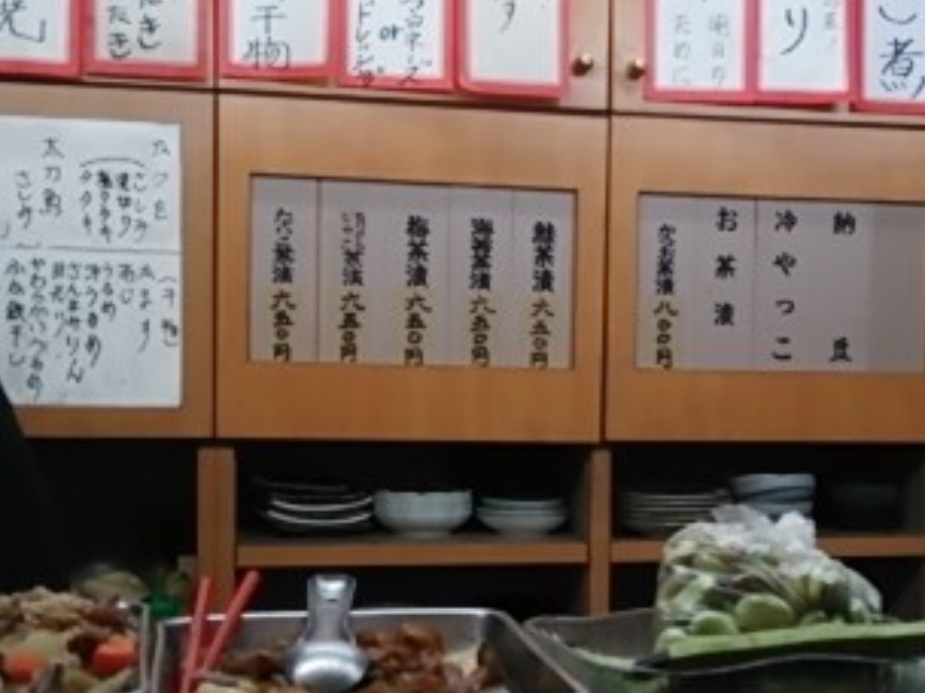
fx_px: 1577
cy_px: 422
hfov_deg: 32.5
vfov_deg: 24.8
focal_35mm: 59
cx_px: 584
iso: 100
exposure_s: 1/60
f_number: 2.5
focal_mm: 4.21
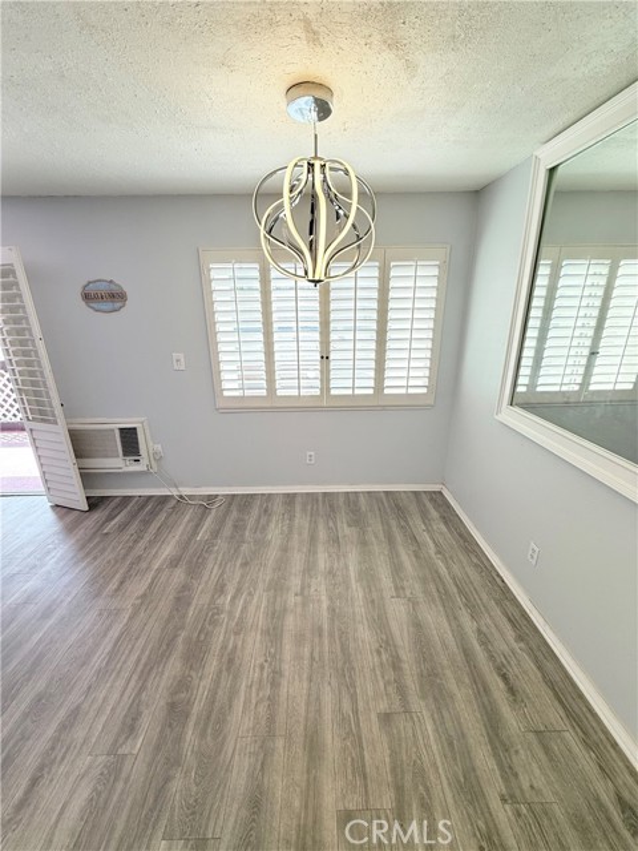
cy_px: 426
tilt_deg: -18.7
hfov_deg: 85.7
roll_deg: -1.6
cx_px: 319
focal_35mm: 14
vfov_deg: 102.1
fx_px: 344
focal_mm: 2.22
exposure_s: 1/120
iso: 64
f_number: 2.2
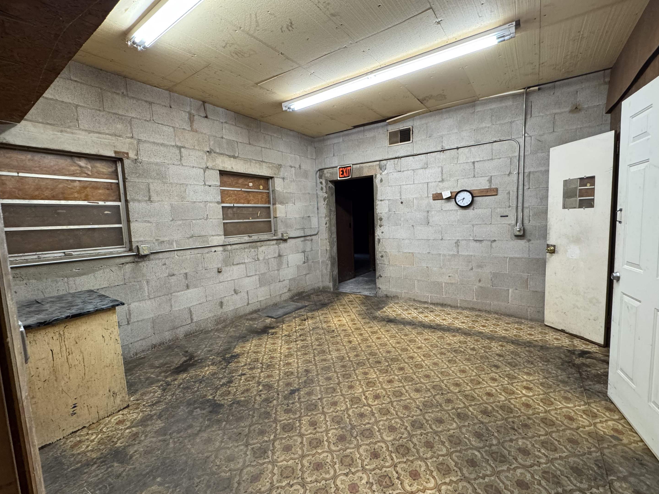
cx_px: 341
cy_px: 246
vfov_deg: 81.7
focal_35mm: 15
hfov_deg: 98.1
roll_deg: +2.6
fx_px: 286
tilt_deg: -4.2
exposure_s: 1/120
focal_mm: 2.22
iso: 250
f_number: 2.2
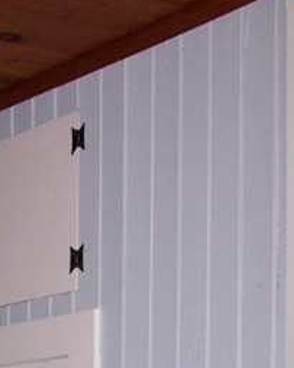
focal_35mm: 112
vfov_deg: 16.4
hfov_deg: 13.5
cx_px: -36
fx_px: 1219
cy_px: 453
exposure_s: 1/60
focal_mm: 6.3
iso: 140
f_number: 2.8
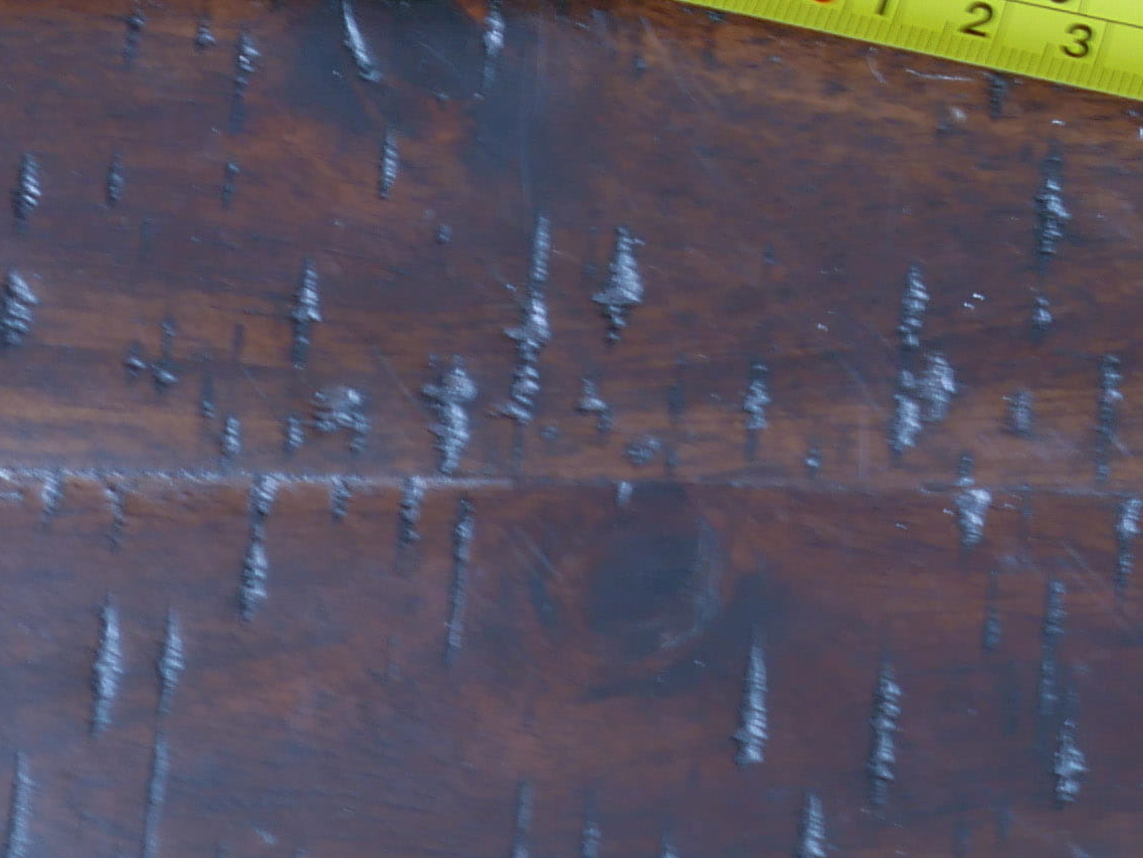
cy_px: -499
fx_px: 7496
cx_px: 1940
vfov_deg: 6.4
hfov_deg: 8.4
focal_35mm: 227
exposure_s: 1/4
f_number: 2.8
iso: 200
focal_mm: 28
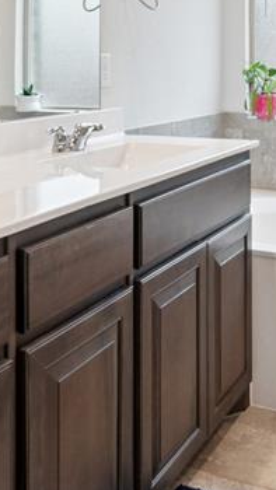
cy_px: 66
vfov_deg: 38.6
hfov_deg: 23.5
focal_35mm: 51
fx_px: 657
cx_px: 205
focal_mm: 11
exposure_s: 1/15
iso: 250
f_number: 8
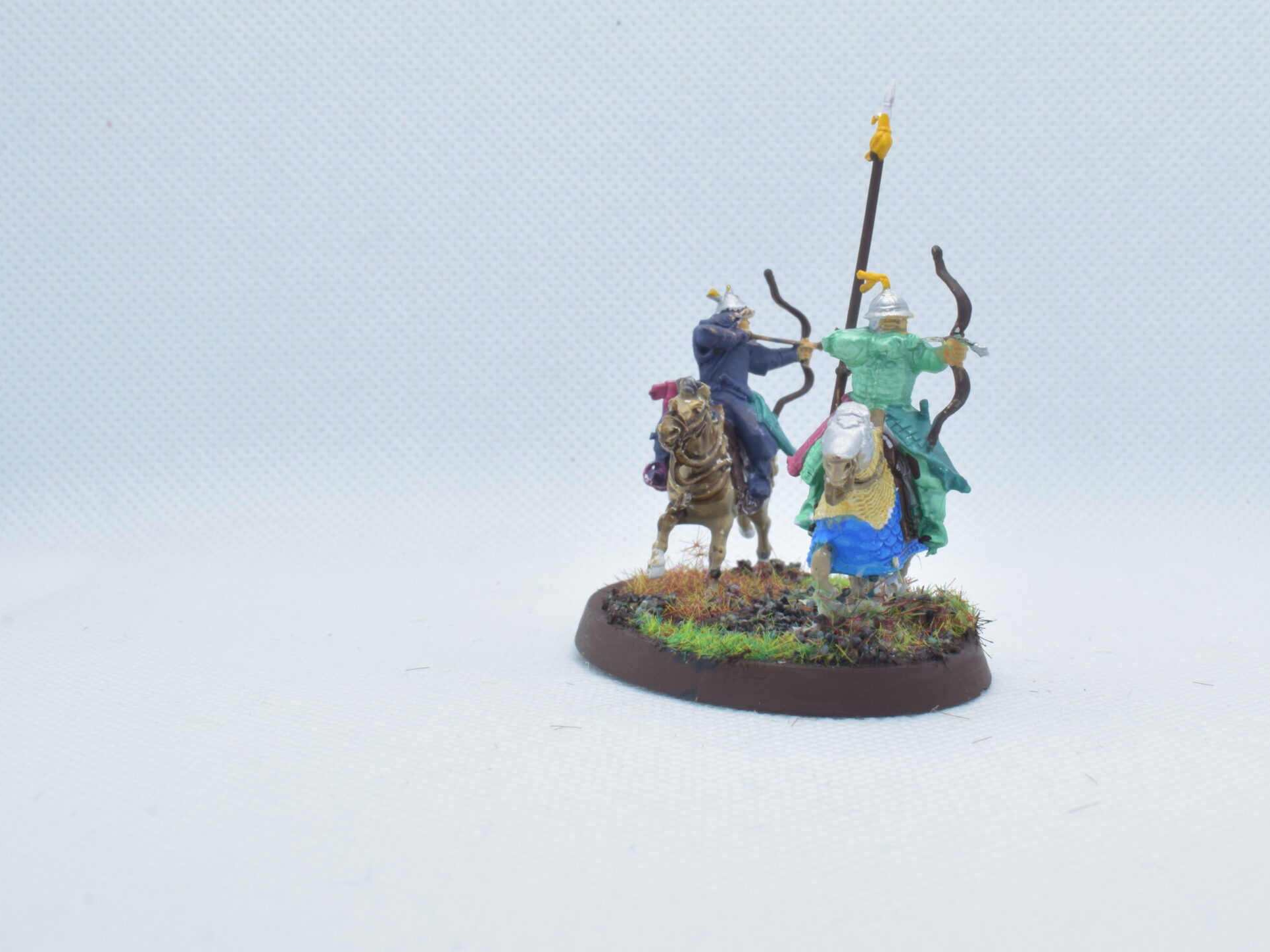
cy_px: 393
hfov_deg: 36.9
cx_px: 775
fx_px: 1894
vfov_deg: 28.2
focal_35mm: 52
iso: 800
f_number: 20
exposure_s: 1/60
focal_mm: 27
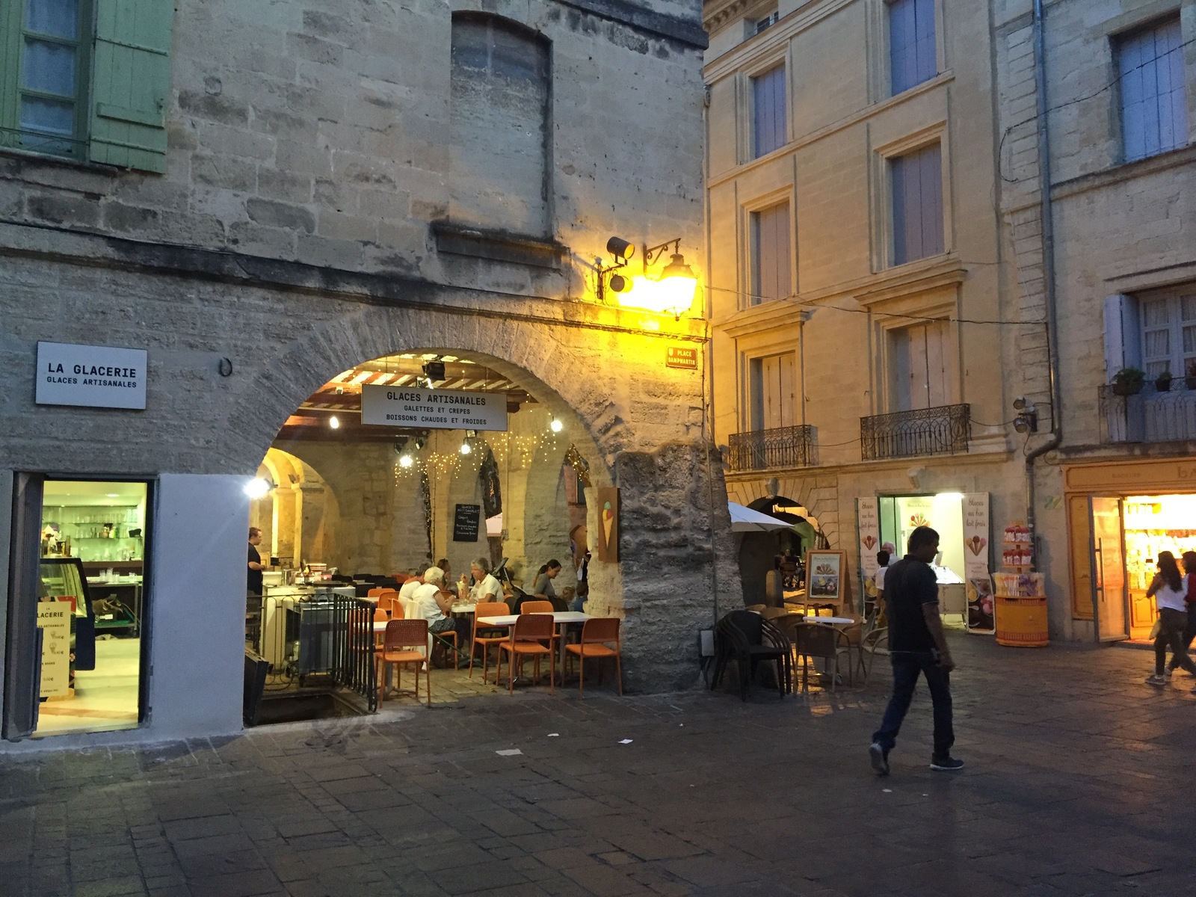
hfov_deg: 61.7
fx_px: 1002
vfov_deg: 48.2
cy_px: 448
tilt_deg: +6.0
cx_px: 598
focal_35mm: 29
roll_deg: -0.1
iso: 320
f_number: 2.2
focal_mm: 4.15
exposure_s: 1/33
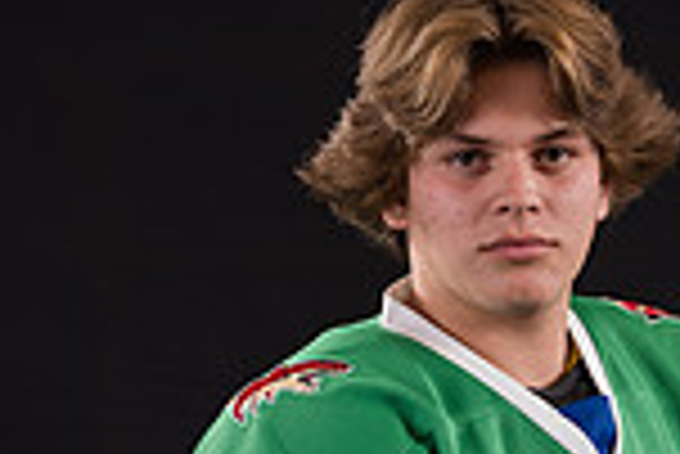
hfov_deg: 10.9
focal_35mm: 189
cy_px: 681
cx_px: 333
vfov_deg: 7.2
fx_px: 3573
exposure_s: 1/160
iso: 80
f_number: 2.8
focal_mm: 49.1
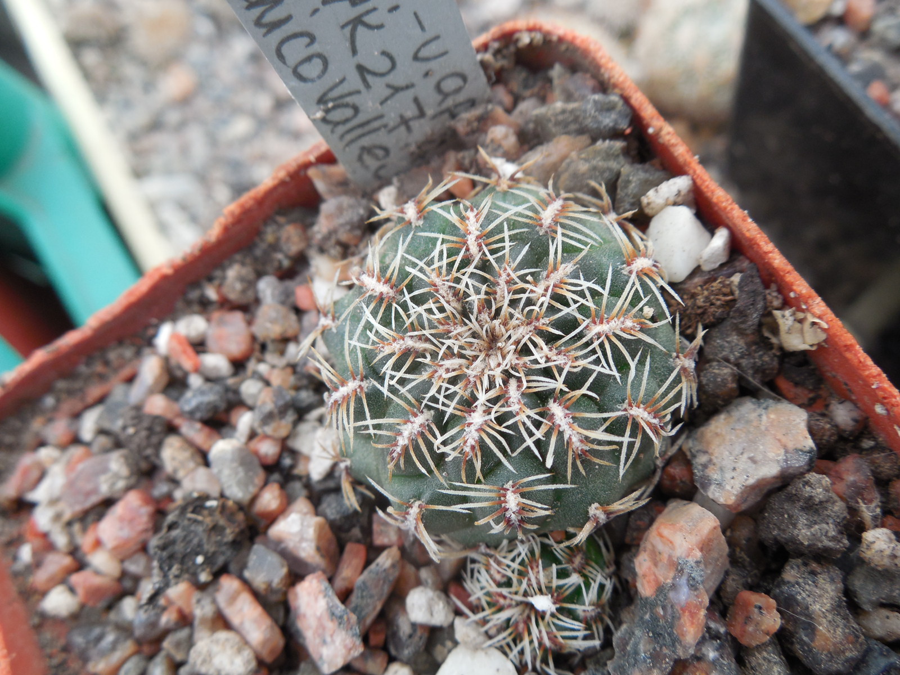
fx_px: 806
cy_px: 338
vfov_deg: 45.4
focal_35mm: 31
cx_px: 450
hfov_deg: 58.4
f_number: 3.6
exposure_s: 1/40
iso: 125
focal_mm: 5.6
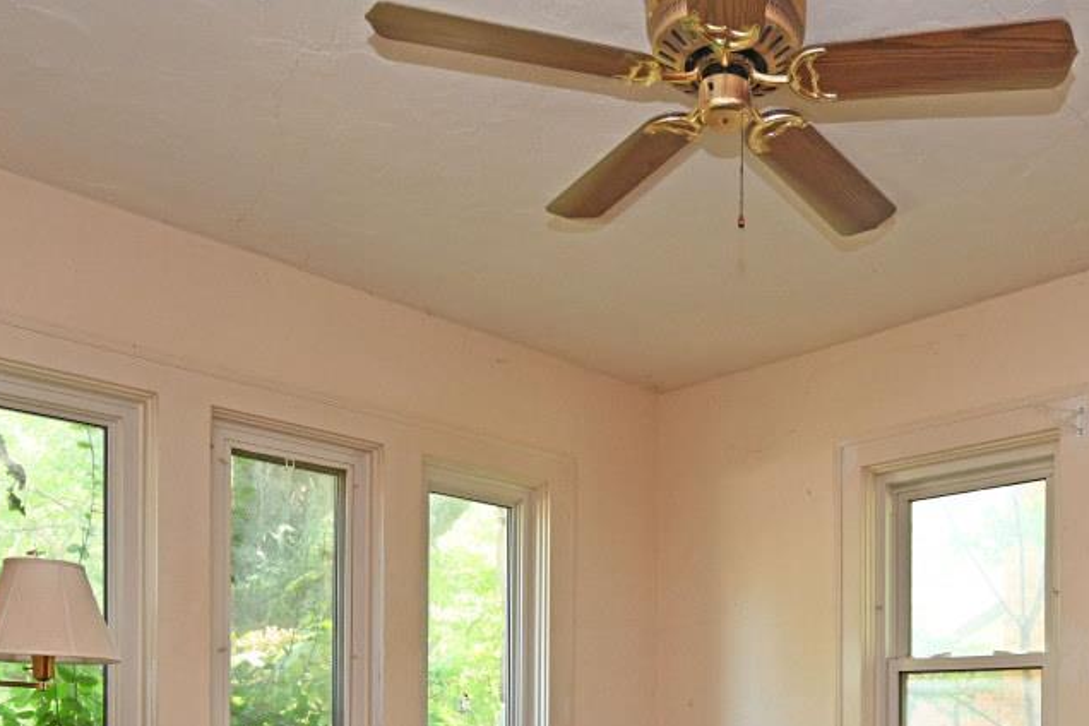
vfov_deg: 36.2
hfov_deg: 55.8
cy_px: 717
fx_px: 998
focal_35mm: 33
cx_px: 745
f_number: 4
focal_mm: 14
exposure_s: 1/60
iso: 720
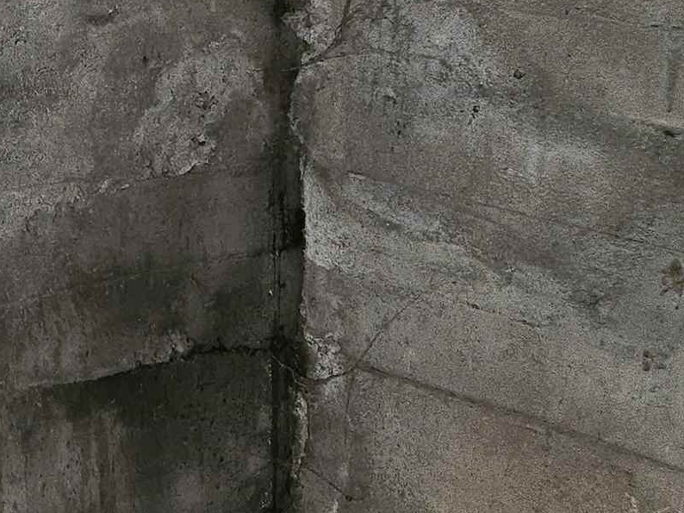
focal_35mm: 89
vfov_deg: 16.3
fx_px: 1758
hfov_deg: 18.9
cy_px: 4
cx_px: -389
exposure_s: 1/11.4
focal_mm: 5.4
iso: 125
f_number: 1.8
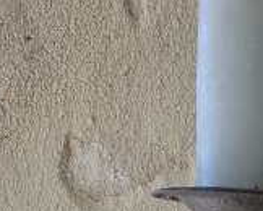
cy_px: 868
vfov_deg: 6.9
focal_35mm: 166
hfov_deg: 10.3
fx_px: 1294
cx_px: 588
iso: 50
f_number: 1.8
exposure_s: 1/120
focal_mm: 5.54
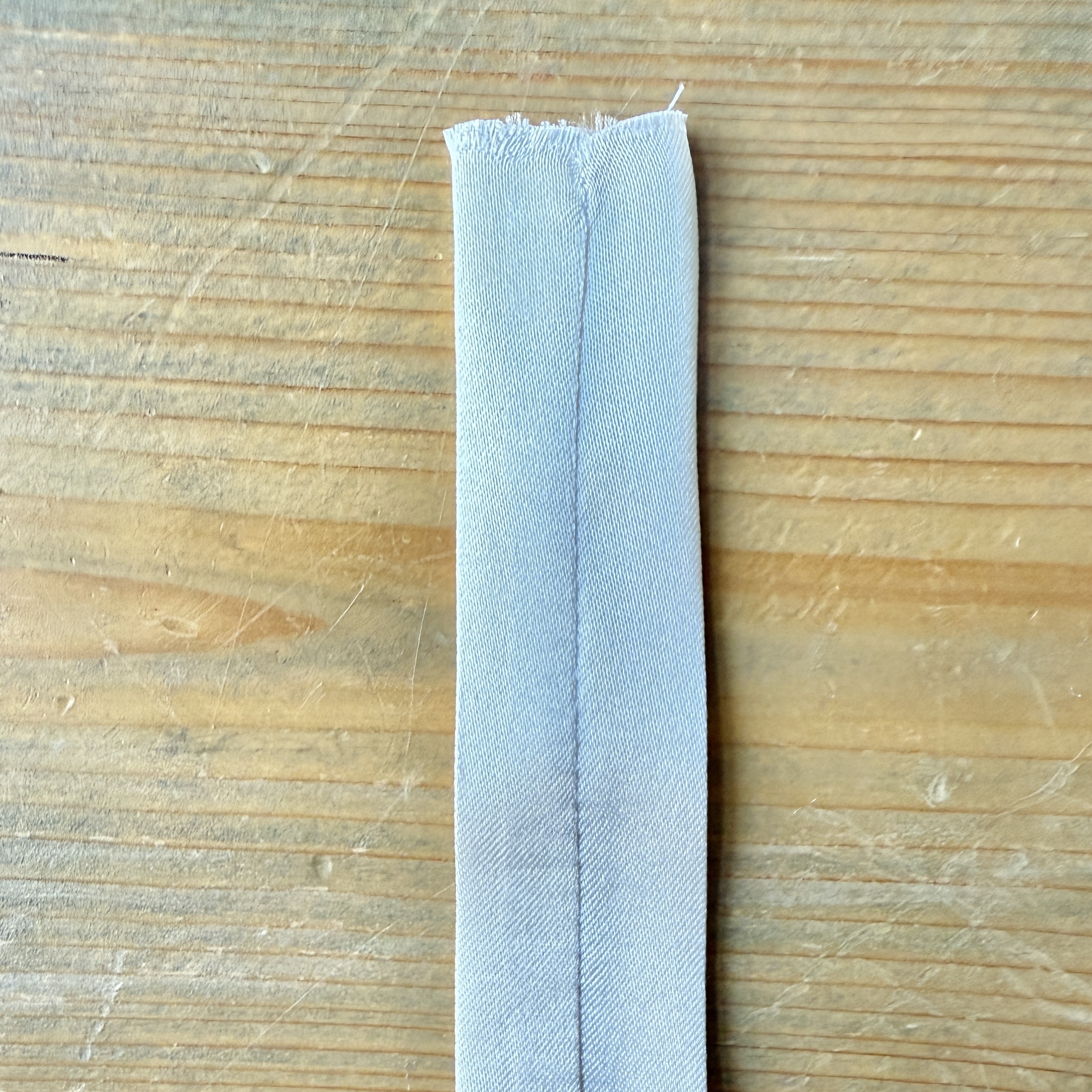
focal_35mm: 29
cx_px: 555
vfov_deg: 54.6
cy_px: 716
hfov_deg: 55.6
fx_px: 1035
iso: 320
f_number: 2.2
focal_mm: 2.22
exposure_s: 1/81
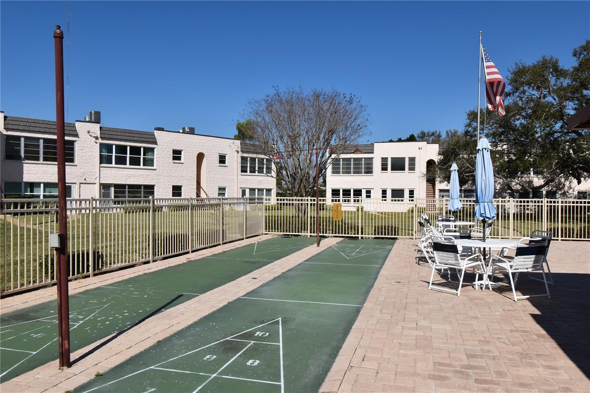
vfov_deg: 47.9
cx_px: 295
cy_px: 196
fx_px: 442
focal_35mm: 27
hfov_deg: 67.4
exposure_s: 1/500
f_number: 11
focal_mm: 18
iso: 200
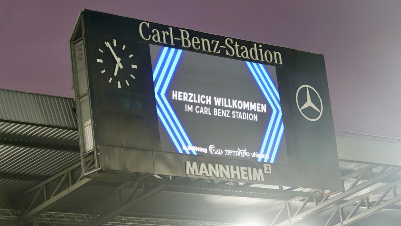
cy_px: 106
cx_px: 200
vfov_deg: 10.0
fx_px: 1287
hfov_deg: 17.7
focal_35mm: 121
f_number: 4
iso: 400
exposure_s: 1/125
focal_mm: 42.08
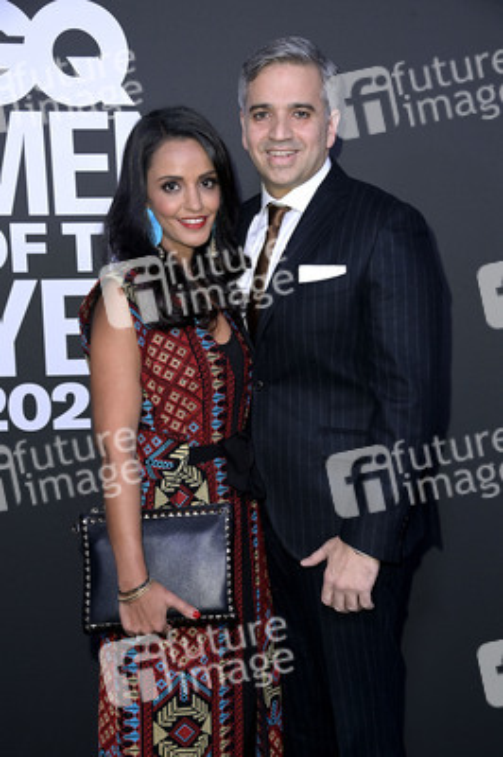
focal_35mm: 55
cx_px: 252
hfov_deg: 24.6
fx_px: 1155
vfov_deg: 36.3
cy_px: 378
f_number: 5.6
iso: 1000
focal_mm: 55
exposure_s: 1/250
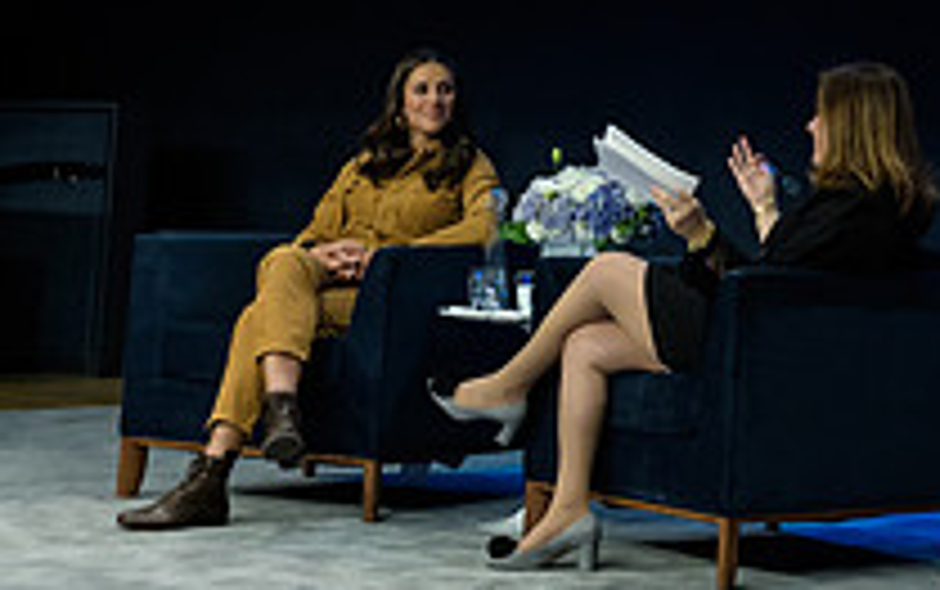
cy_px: 25
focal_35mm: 99
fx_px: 2538
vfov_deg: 13.1
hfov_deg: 19.9
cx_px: 1084
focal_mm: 35
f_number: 4
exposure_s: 1/125
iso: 1600
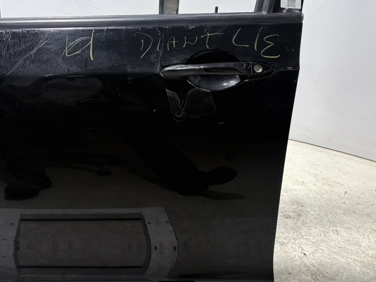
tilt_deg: -16.3
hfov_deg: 35.5
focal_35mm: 53
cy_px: 50
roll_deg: -1.4
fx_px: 576
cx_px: 100
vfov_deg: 26.9
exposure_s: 1/120
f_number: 1.6
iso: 64
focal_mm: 5.96
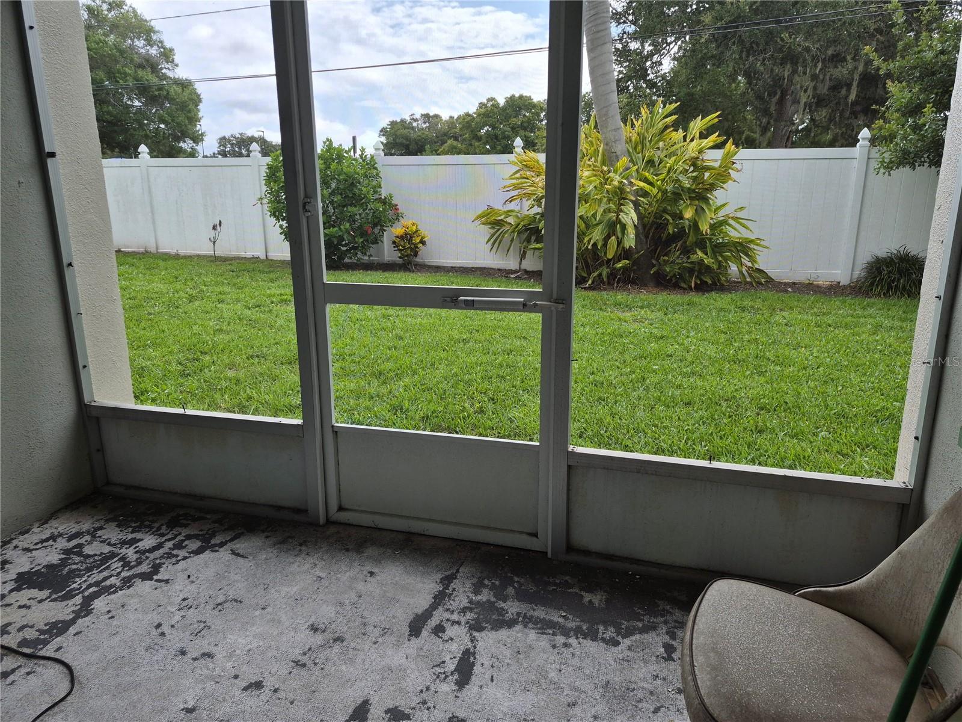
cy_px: 361
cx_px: 481
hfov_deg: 73.9
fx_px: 639
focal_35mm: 23
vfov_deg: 58.9
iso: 80
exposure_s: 1/2536
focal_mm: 5.4
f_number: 1.8
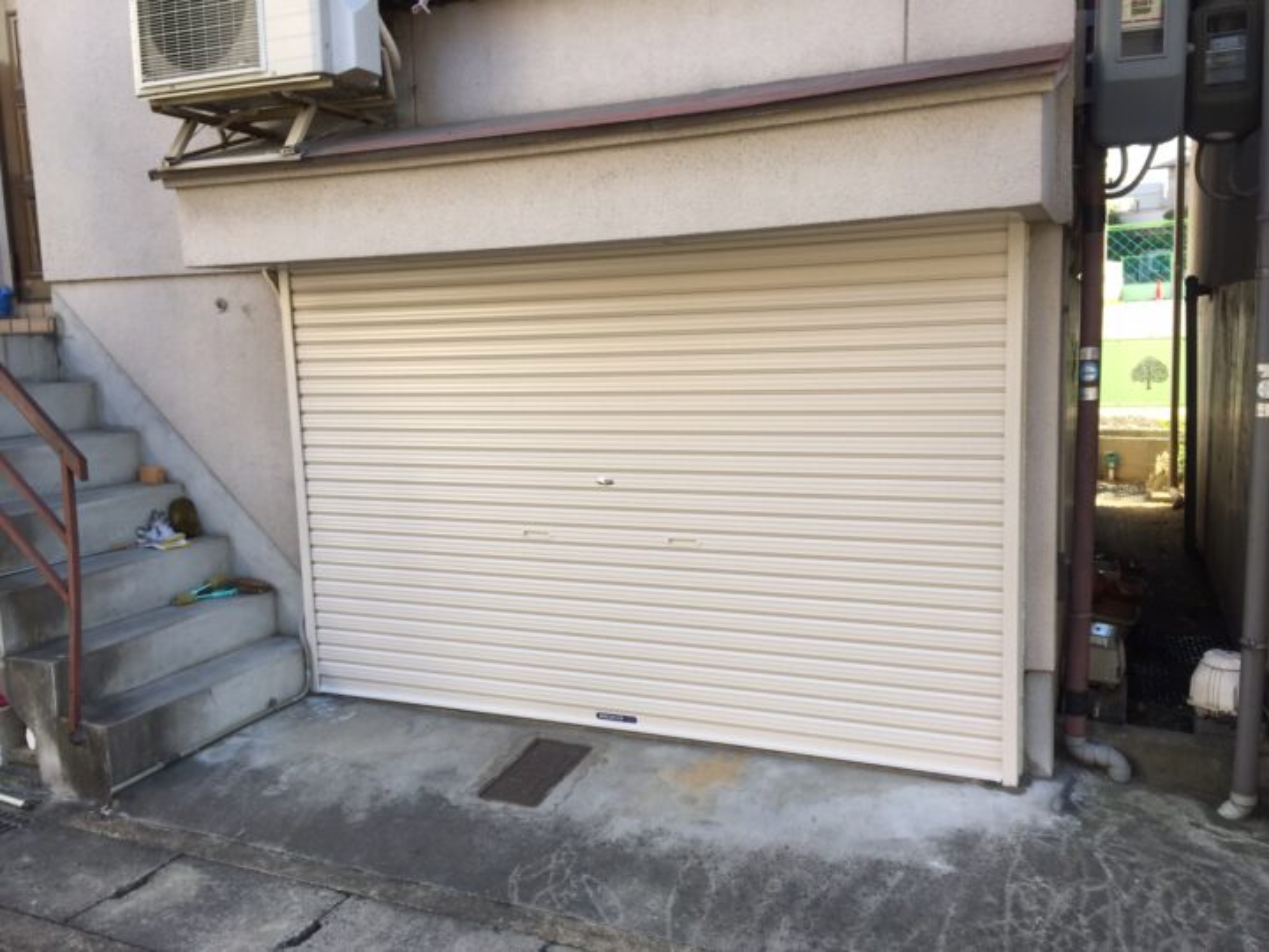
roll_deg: +2.1
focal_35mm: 29
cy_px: 476
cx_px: 634
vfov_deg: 48.2
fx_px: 1063
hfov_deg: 61.7
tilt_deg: -6.6
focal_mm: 4.15
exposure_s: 1/250
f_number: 2.2
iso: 32
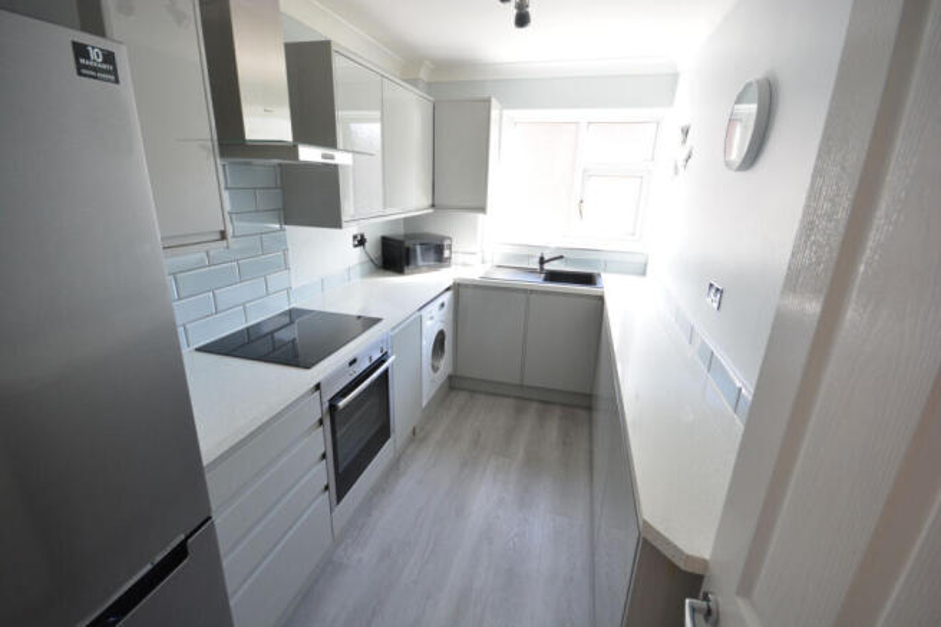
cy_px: 314
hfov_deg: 100.4
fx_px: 392
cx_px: 470
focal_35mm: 15
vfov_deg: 77.3
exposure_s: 1/20
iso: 400
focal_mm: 10
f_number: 8
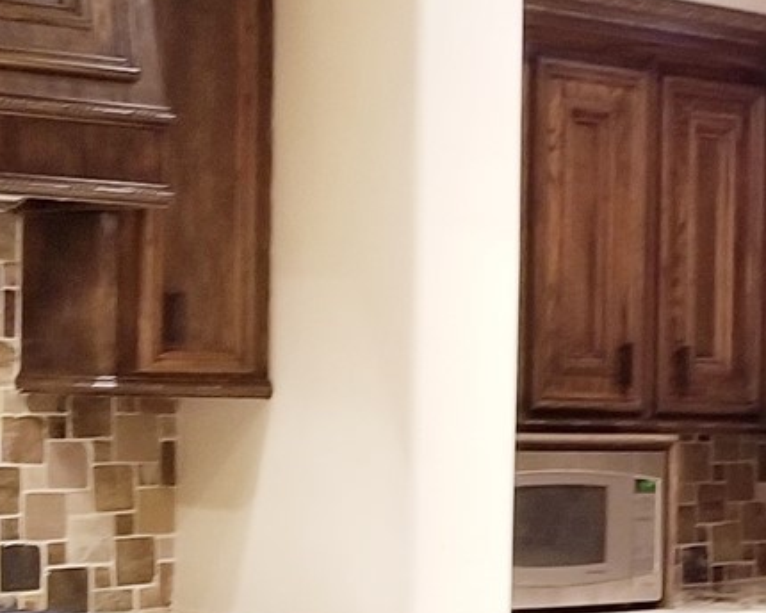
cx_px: 998
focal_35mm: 121
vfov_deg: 12.7
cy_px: 440
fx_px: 2743
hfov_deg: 15.2
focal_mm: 4.25
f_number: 1.7
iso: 250
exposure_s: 1/17
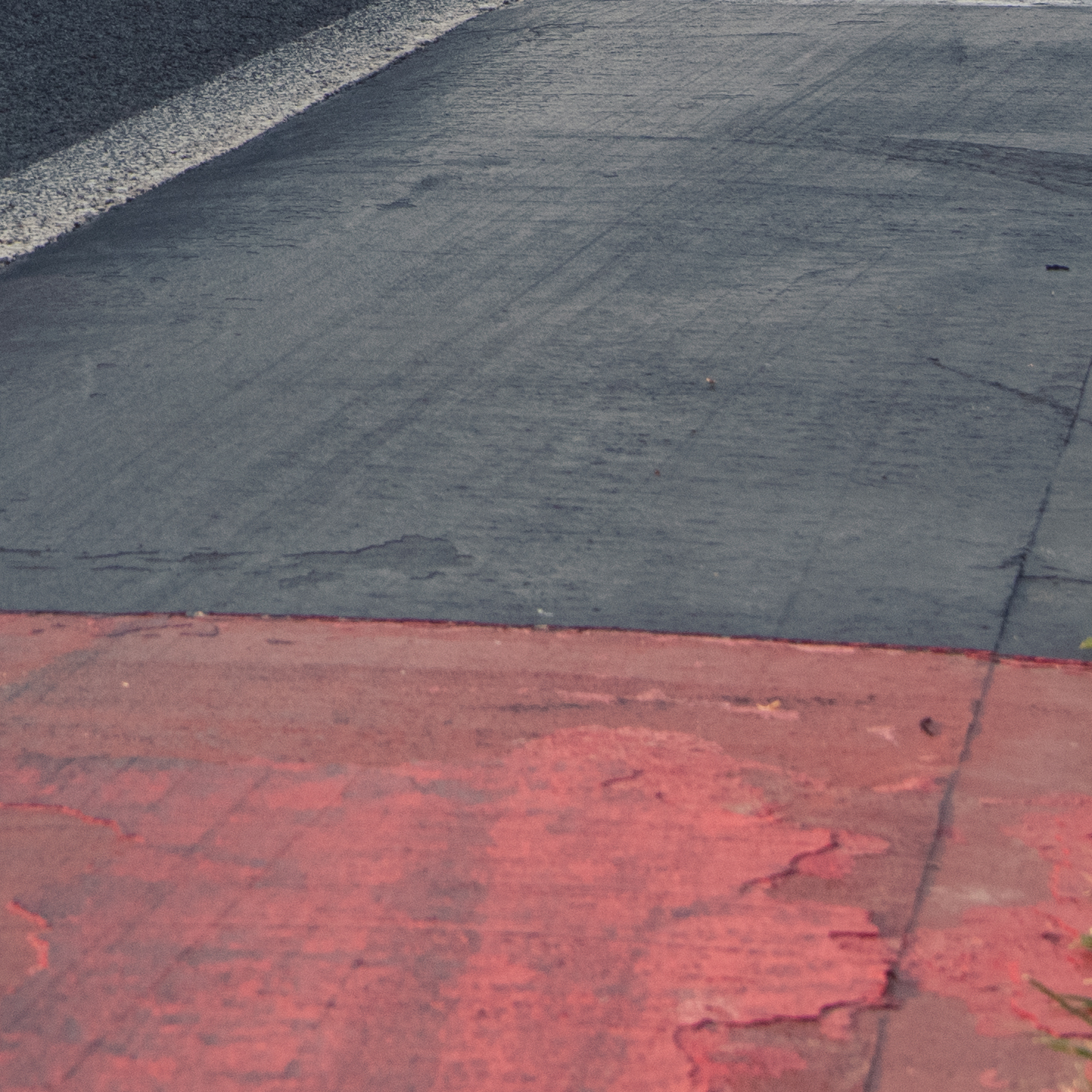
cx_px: -365
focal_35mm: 141
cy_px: -521
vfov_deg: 11.9
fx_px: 5032
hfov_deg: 12.0
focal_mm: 29
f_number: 8
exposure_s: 1/250
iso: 640
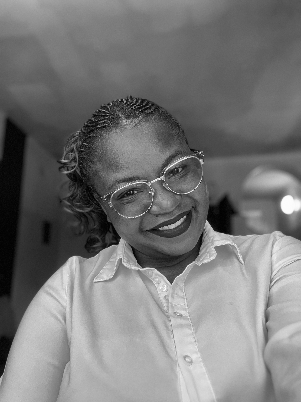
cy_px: 201
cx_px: 150
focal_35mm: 30
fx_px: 348
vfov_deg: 60.0
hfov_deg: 46.8
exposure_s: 1/55
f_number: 2.2
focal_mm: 2.71
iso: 400
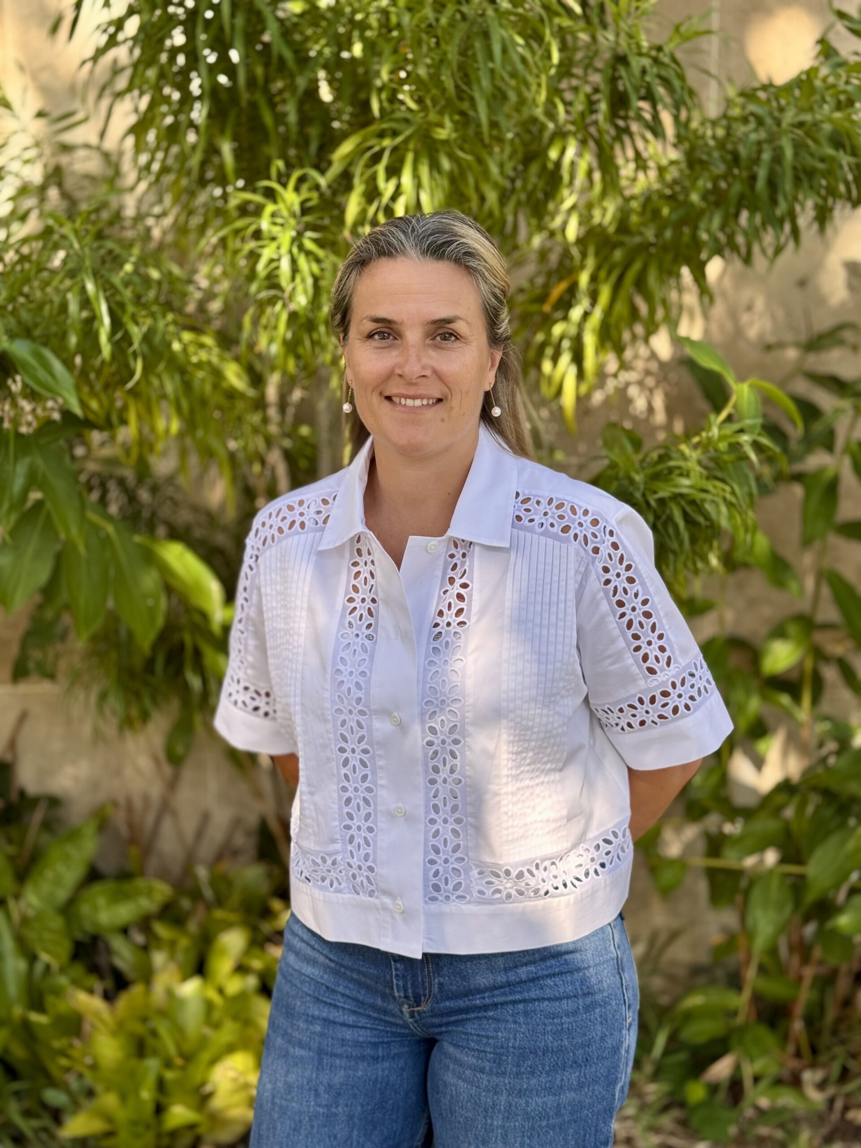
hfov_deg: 30.3
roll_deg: -0.3
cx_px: 430
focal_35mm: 48
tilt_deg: -8.8
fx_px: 1592
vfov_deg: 39.7
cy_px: 574
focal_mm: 6.76
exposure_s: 1/514
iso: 64
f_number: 1.78
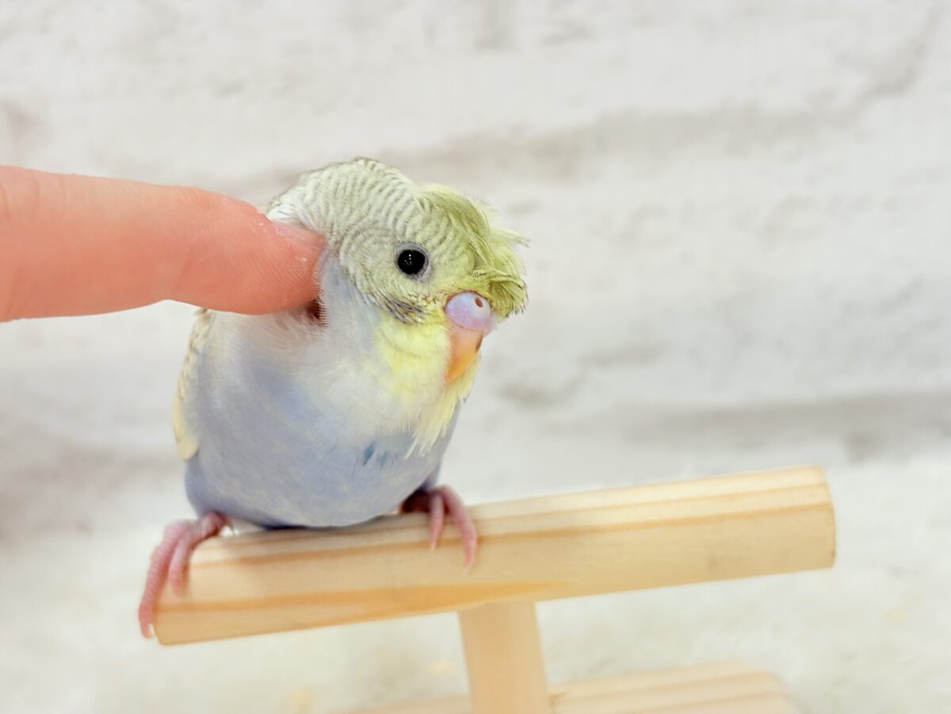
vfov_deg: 28.0
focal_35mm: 52
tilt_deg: -15.8
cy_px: 357
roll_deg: +7.1
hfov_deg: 36.8
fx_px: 1429
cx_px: 476
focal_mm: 5.96
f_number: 1.6
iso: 80
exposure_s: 1/100
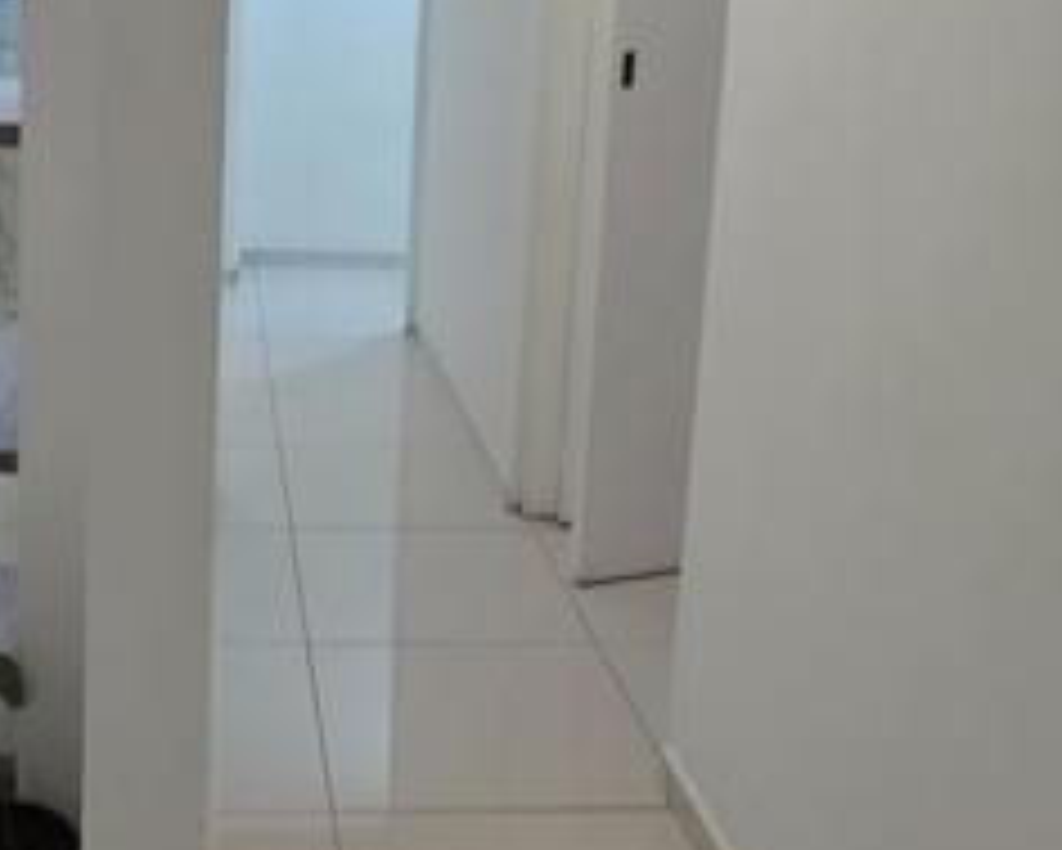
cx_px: 270
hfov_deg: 41.7
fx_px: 1352
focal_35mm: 43
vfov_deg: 34.2
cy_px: 216
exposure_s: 1/100
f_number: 1.9
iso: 125
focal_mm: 2.2
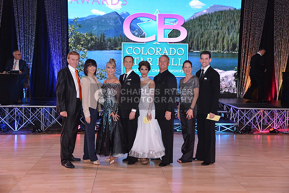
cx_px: 144
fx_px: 353
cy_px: 96
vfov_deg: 30.5
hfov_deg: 44.5
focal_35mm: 44
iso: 2000
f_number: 4.5
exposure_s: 1/250
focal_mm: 44
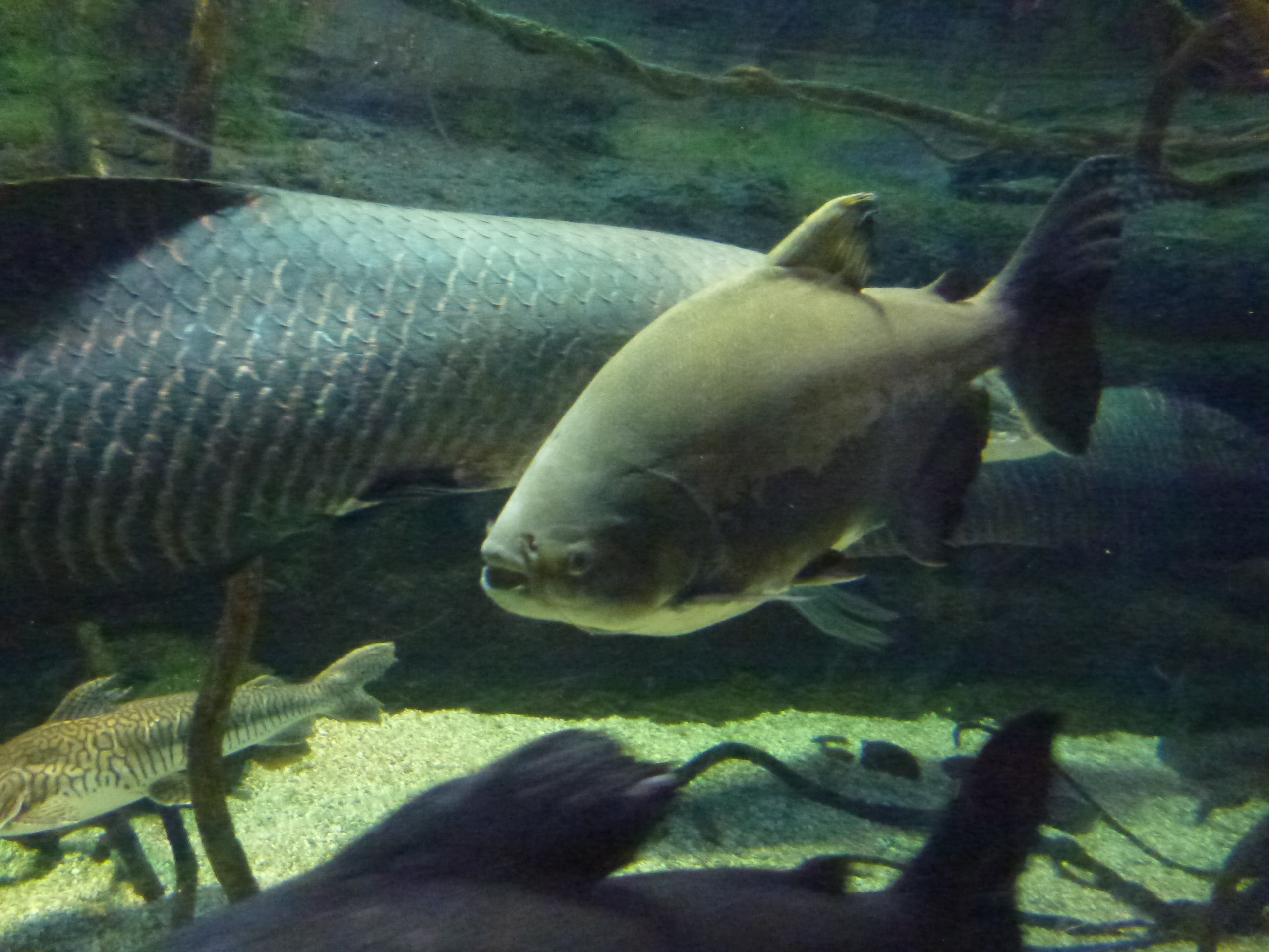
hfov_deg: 71.6
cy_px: 476
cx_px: 634
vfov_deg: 56.8
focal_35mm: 24
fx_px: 880
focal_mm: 4.3
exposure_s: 1/25
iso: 1600
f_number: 3.3
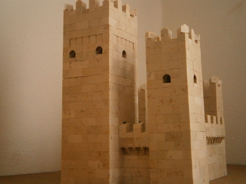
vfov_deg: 30.9
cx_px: 123
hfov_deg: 40.4
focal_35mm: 47
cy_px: 92
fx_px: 334
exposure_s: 1/40
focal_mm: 8.3
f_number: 3.4
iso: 800
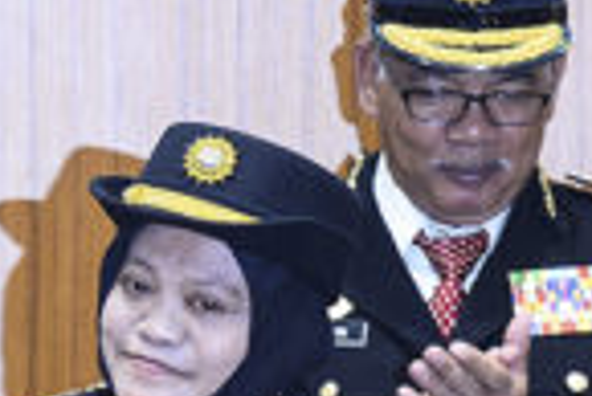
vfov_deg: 2.4
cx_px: -582
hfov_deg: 3.6
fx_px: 9284
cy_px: 531
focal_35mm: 564
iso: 1600
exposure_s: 1/80
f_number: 3.5
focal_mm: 120
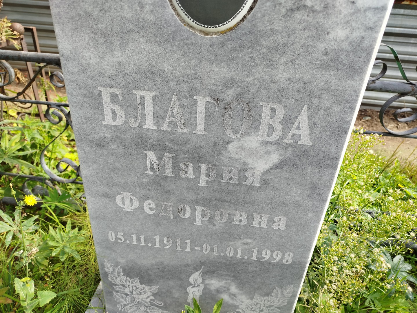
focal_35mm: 24
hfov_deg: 71.6
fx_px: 289
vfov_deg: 56.8
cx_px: 208
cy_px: 156
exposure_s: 1/153
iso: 50
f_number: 1.7
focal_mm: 5.31
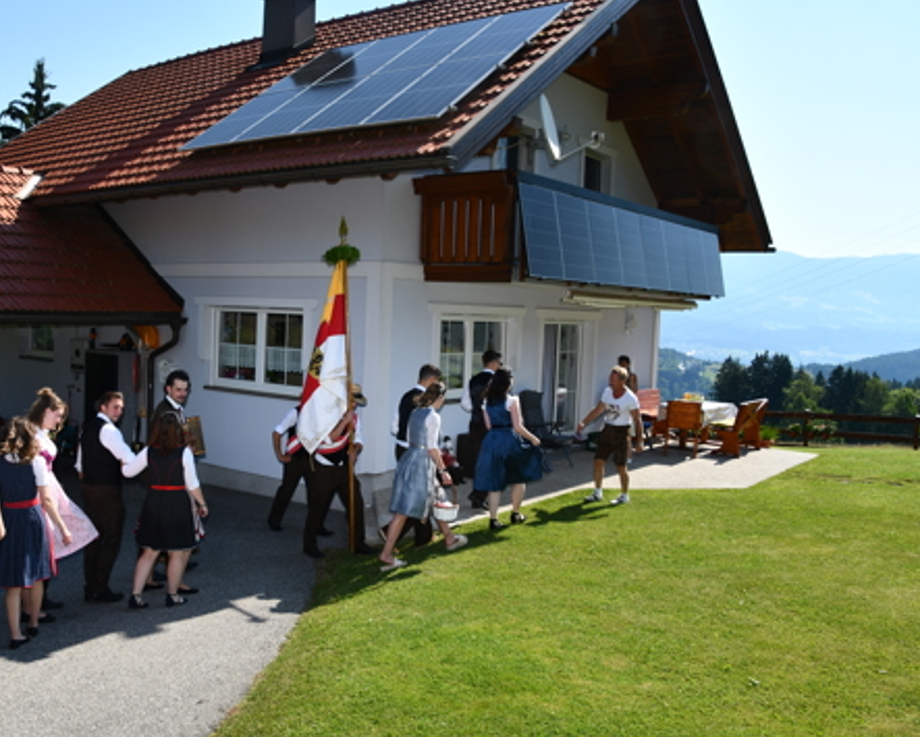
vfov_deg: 45.8
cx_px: 349
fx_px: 872
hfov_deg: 55.0
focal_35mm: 32
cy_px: 373
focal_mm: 18
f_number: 8
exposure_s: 1/250
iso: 100
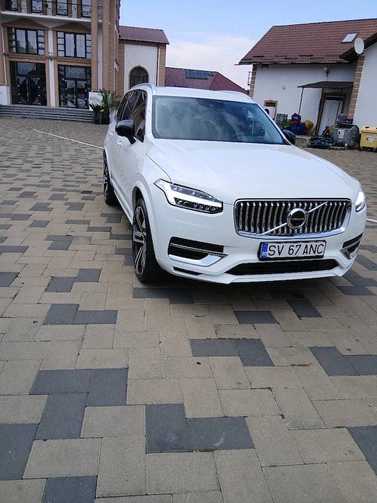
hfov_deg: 53.1
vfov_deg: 67.3
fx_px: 378
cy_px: 252
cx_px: 188
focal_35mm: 26
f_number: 1.8
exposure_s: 1/164
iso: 20
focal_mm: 3.98
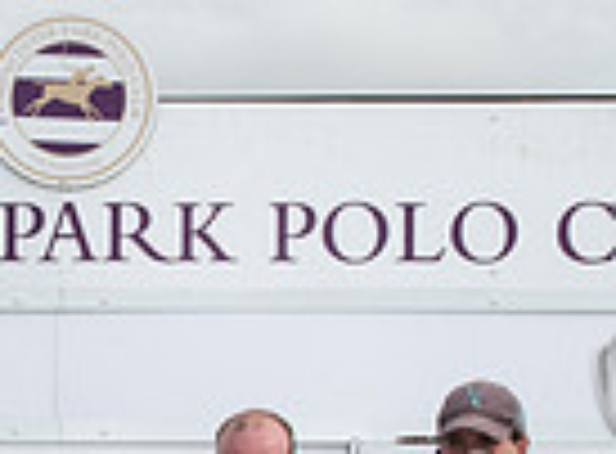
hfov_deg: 9.3
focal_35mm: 213
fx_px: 3767
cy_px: 581
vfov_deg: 6.8
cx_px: -6
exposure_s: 1/250
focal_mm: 29
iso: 640
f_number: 18
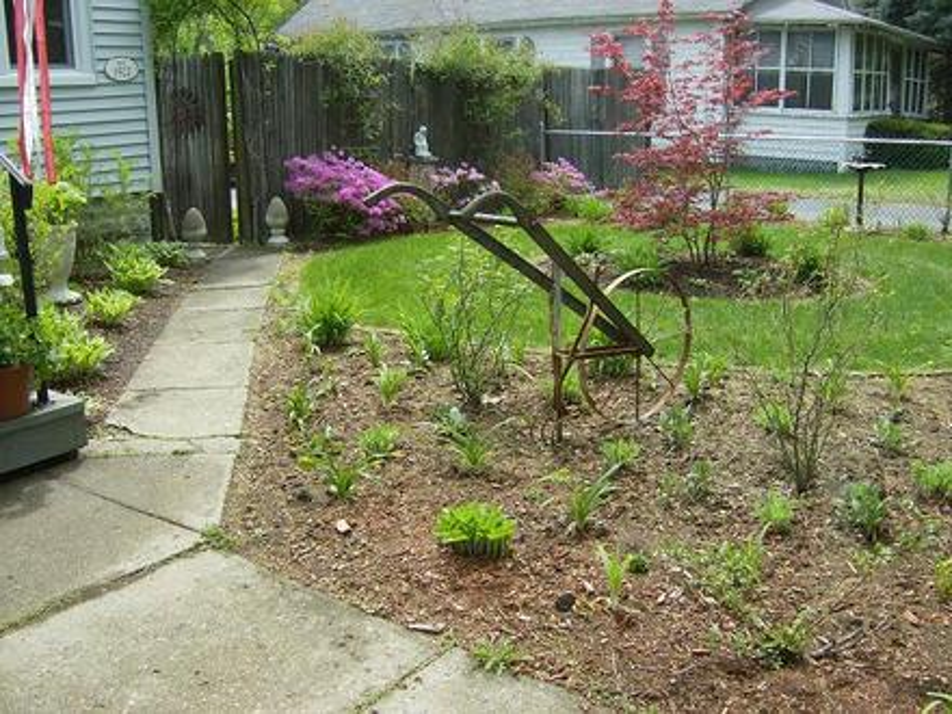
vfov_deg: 39.7
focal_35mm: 36
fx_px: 990
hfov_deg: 51.4
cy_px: 357
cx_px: 476
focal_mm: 6
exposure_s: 1/258
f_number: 4.7
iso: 100
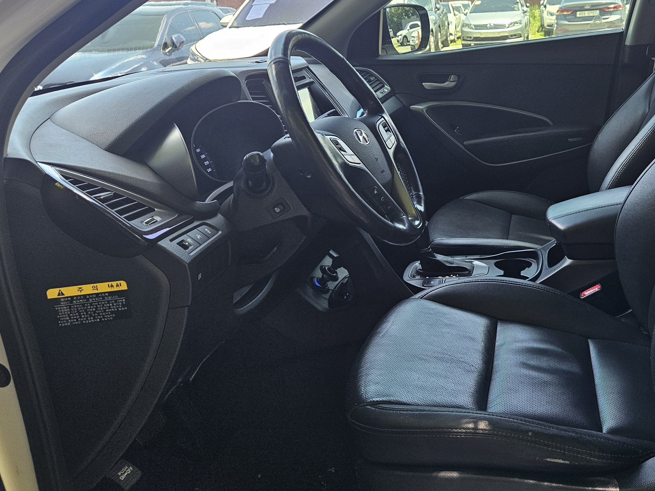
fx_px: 681
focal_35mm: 36
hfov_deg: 50.1
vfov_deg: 39.4
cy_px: 189
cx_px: 456
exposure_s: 1/72.1
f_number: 1.8
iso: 64
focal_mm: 5.4
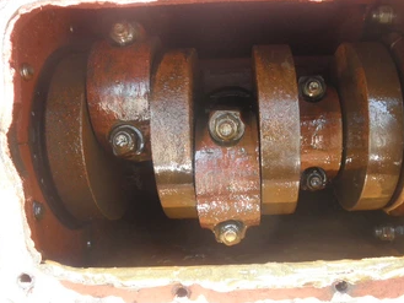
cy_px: 168
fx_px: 397
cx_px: 239
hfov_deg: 53.6
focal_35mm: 34
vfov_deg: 41.8
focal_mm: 5
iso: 64
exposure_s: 1/50
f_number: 3
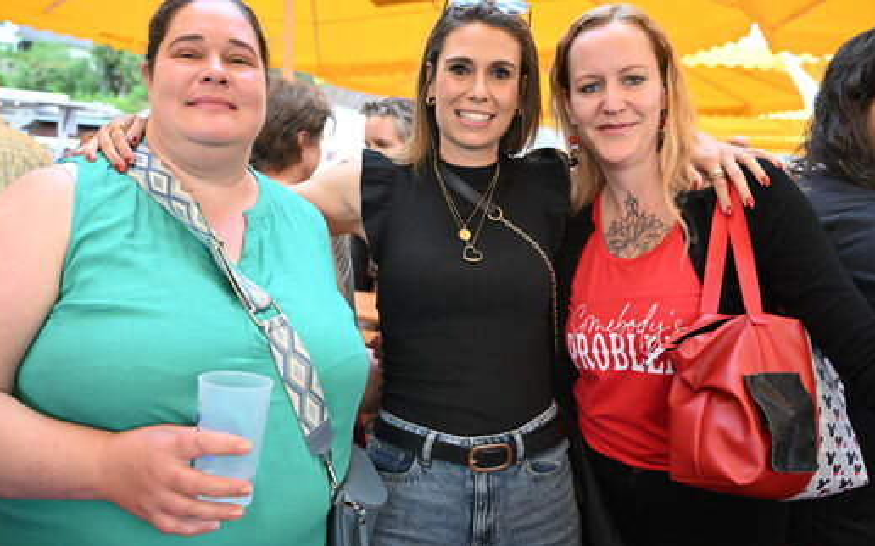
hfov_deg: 58.9
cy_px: 265
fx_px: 775
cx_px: 443
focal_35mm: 33
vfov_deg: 38.8
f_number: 3.5
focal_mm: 30.5
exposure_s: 1/640
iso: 1600
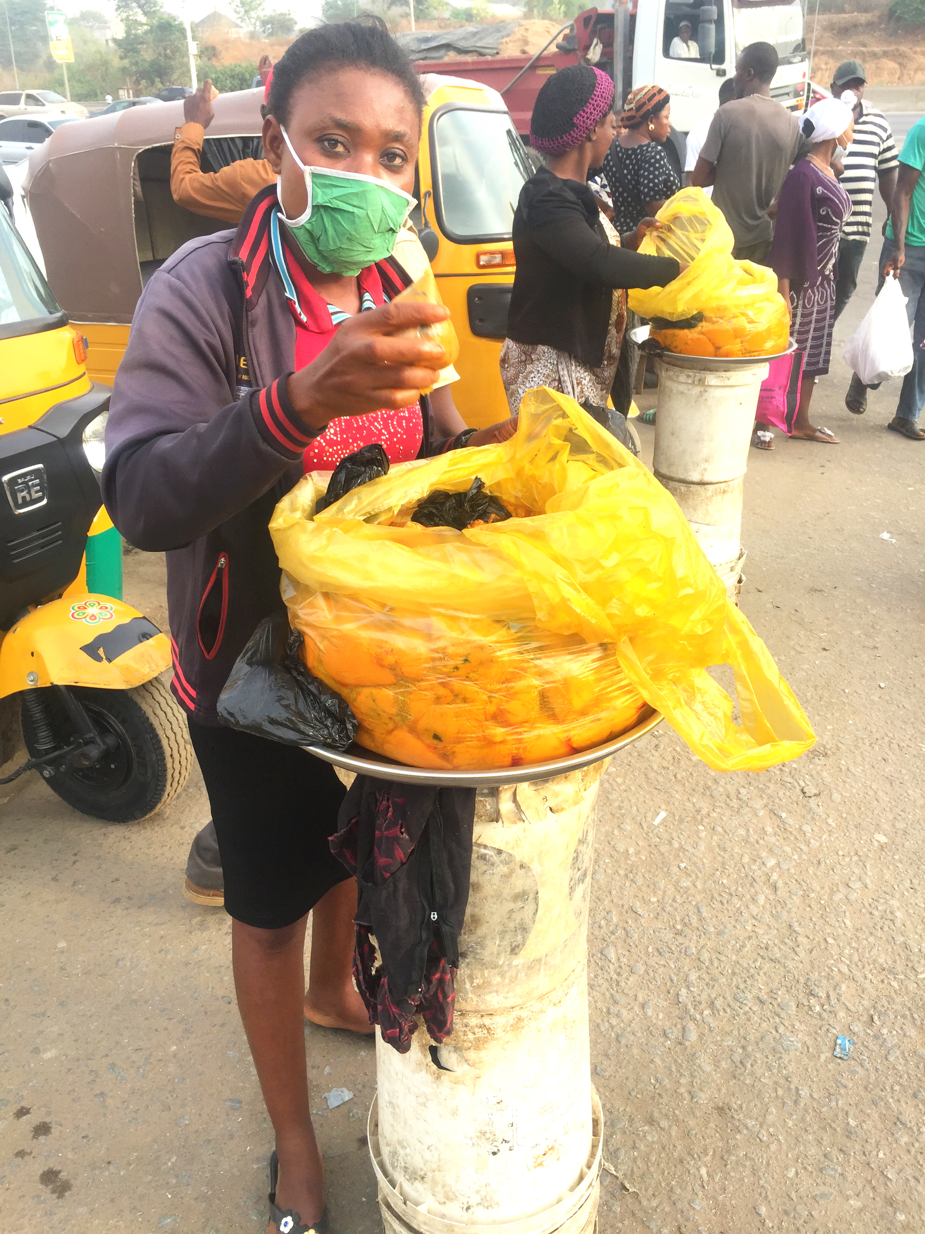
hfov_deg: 48.2
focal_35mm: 29
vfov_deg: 61.7
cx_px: 462
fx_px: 1033
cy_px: 617
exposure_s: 1/338
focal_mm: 4.15
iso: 32
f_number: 2.2
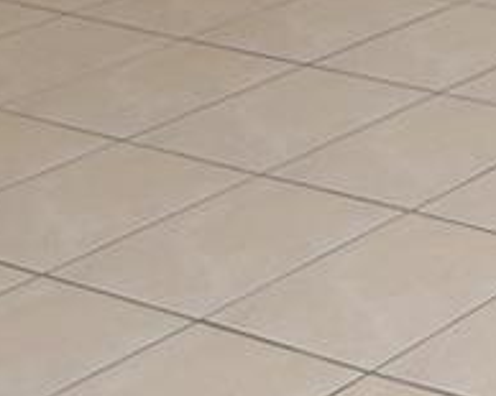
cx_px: 1575
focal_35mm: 116
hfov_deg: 10.4
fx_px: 1702
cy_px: -590
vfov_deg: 11.0
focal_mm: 10
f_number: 5
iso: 200
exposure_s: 1/100
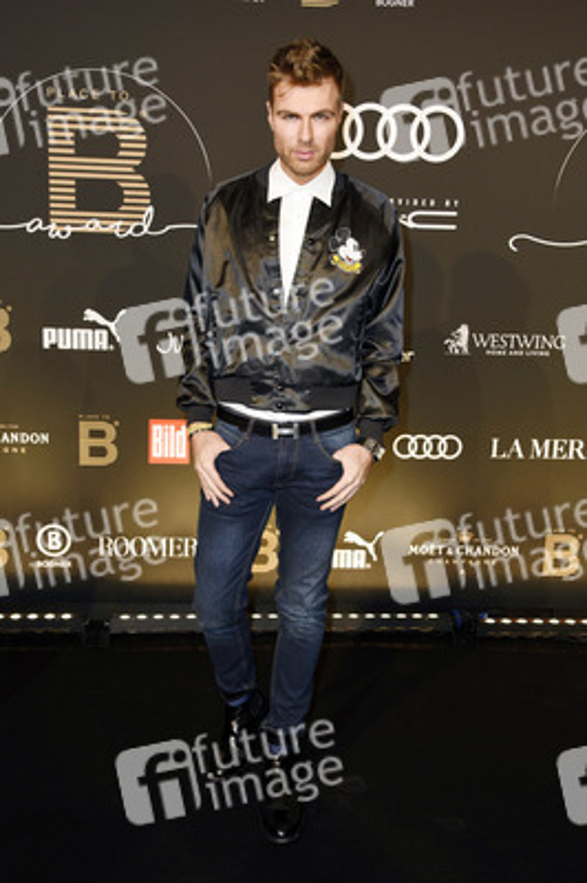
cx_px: 294
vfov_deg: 46.4
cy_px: 442
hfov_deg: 31.8
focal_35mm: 42
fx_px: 1029
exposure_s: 1/200
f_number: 5.6
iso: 500
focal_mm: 42
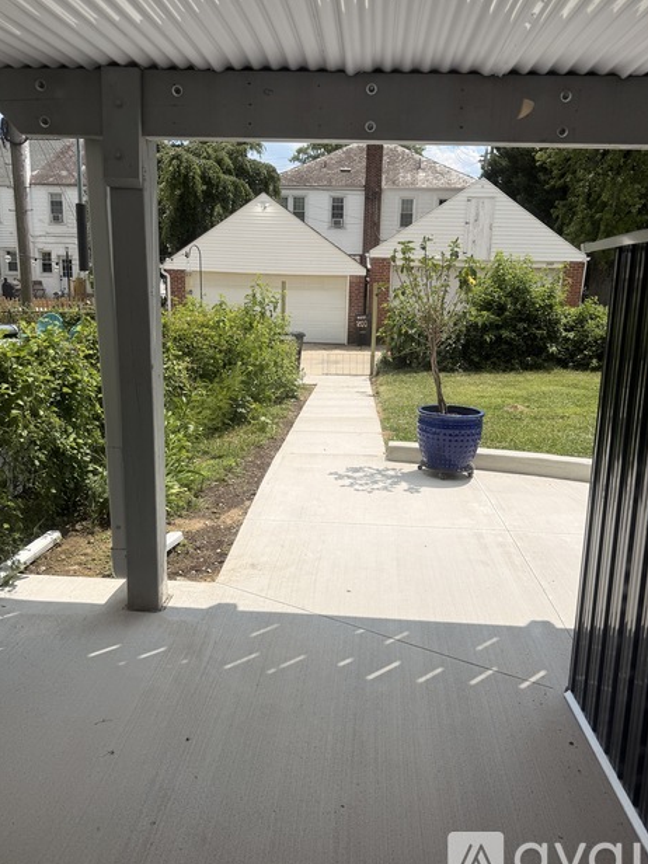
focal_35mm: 26
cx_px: 324
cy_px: 420
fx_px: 649
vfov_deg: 67.3
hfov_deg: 53.1
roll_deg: -2.2
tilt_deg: -12.4
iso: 80
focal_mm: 6.76
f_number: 1.78
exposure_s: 1/6711
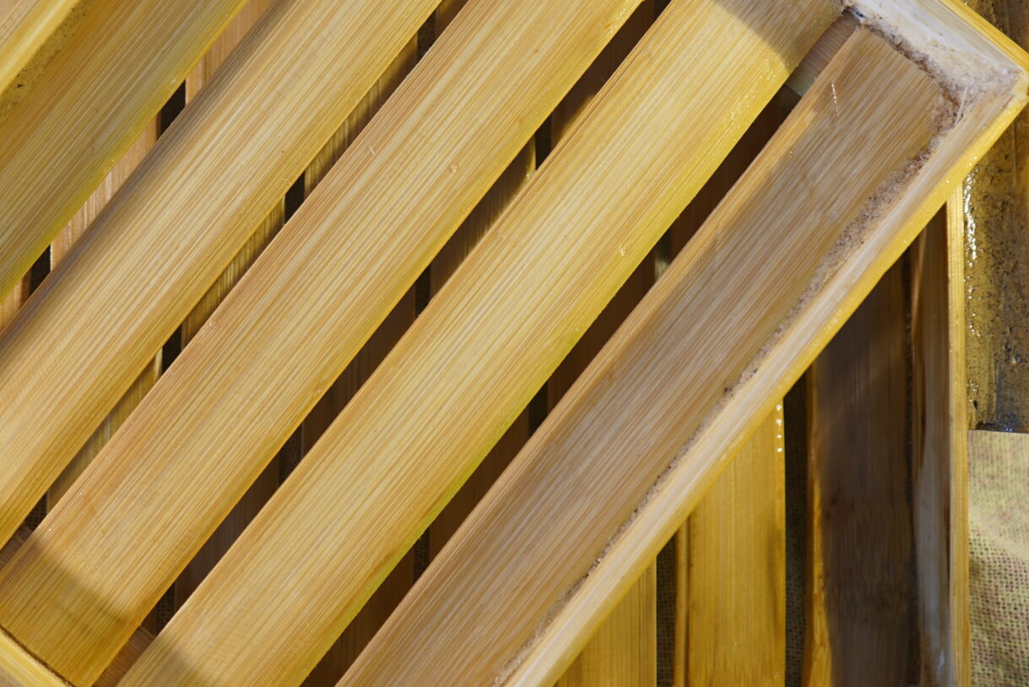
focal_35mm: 63
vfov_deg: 21.5
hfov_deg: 31.3
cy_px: 219
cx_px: 243
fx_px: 1801
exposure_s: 1/30
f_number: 3.5
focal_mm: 30
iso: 125
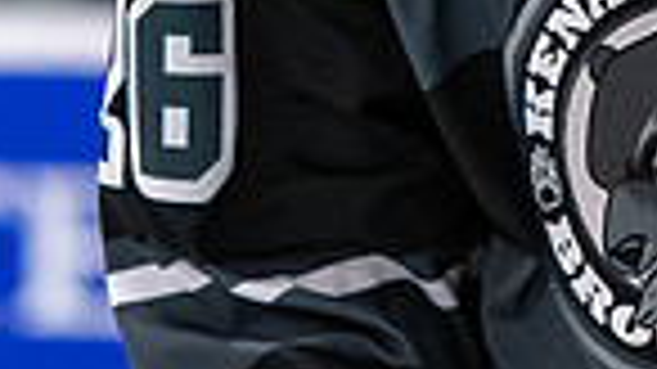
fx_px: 25425
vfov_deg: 0.8
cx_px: 565
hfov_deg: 1.5
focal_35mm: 1460
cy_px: -545
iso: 2000
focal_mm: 180
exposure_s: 1/800
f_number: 2.8
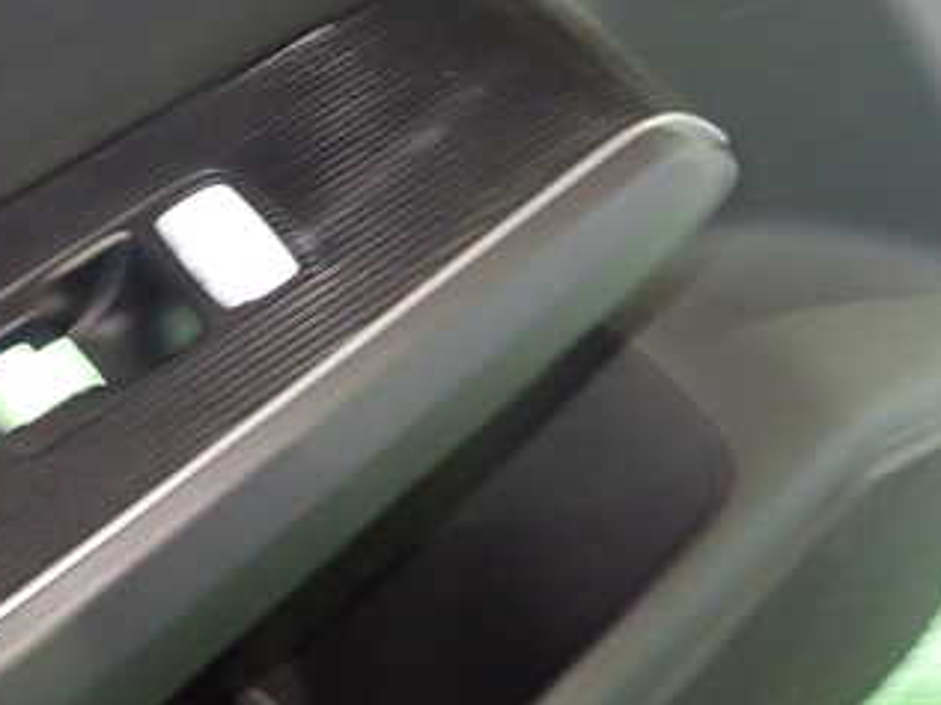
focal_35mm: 57
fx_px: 1549
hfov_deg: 32.1
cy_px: 286
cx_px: 89
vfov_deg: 25.6
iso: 800
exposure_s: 1/15
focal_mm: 5.4
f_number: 2.3
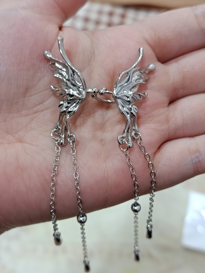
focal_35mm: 48
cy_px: 136
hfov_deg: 30.3
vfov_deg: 39.7
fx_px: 379
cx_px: 102
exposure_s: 1/50
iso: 963
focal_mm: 5.24
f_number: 1.7
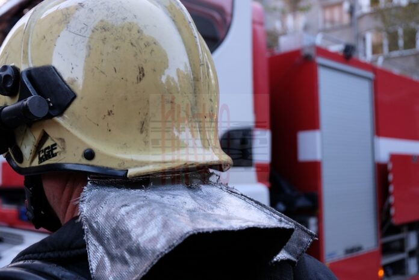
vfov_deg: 35.1
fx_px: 443
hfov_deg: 50.7
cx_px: 210
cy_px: 140
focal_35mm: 38
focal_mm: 25.6
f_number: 4.5
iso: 640
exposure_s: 1/60
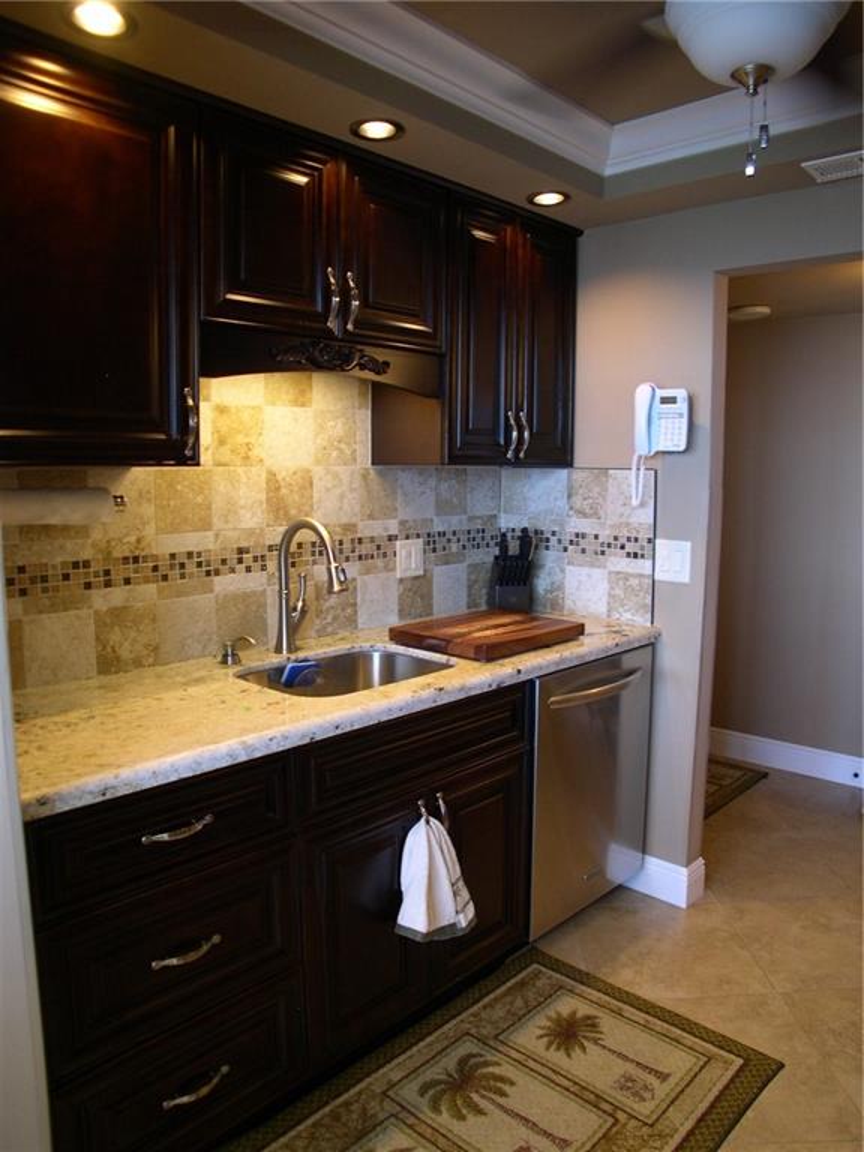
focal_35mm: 38
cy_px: 576
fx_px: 1265
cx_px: 432
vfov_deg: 49.0
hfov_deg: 37.7
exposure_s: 1/7.5
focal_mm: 8
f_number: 2.8
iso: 100
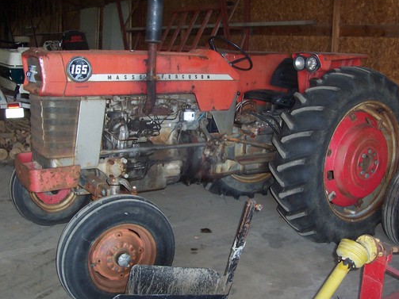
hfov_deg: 46.8
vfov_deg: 35.9
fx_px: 461
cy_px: 150
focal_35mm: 40
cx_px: 215
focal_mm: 5.6
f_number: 2.8
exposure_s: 1/60
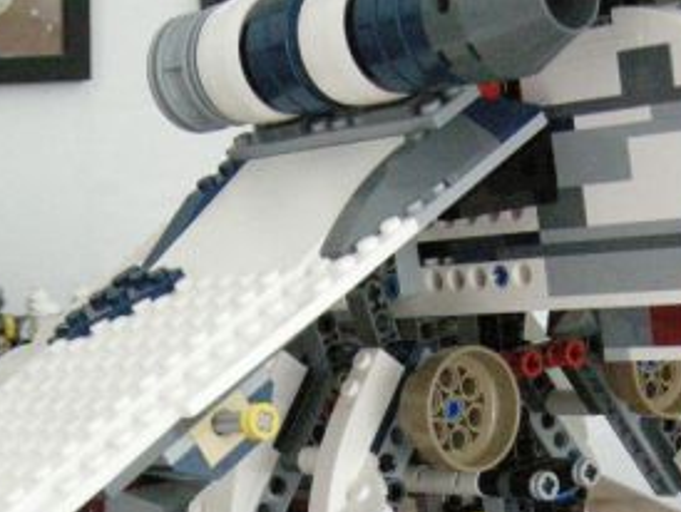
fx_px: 2067
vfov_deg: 13.5
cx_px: 437
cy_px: 701
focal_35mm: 105
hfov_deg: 18.7
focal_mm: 7.5
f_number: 2.7
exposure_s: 1/30
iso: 772
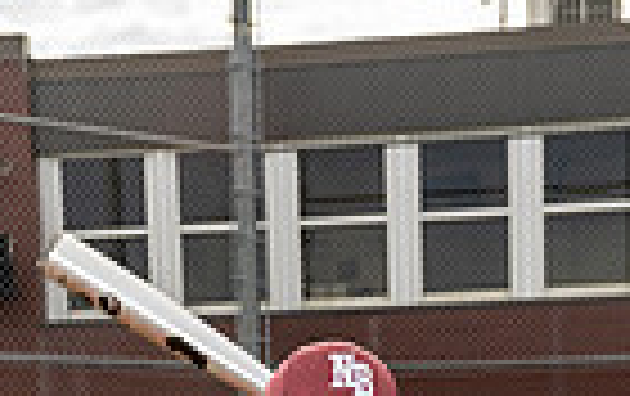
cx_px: 346
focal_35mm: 121
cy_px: 976
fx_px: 2081
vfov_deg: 9.6
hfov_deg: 17.2
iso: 100
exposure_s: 1/250
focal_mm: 37
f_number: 5
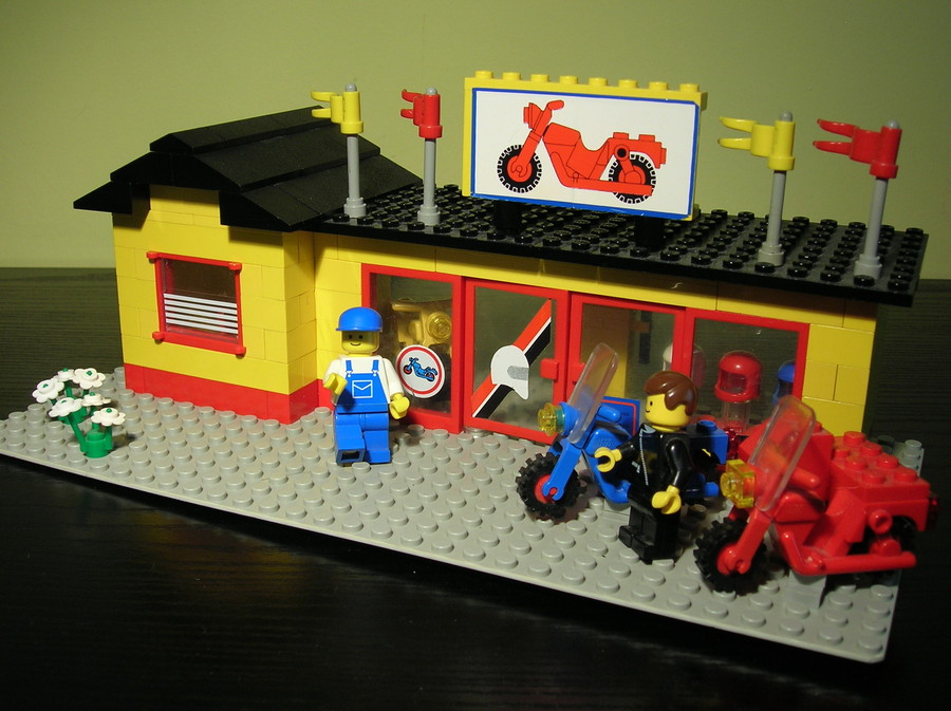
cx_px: 476
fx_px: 1043
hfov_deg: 49.0
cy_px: 356
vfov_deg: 37.7
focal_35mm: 38
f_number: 3
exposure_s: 1/15.1
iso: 50
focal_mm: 6.4
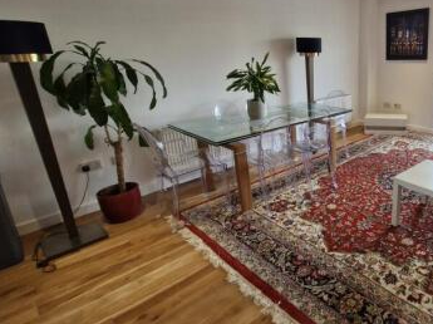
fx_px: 275
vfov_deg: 60.7
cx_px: 356
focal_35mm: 22
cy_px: 138
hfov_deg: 68.0
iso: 200
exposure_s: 1/50
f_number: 2.2
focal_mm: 1.74
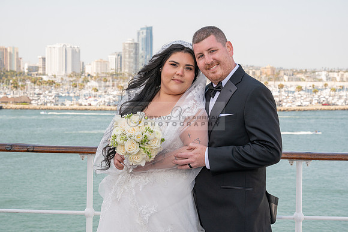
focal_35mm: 70
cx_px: 174
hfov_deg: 28.8
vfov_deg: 19.5
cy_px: 116
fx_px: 677
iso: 200
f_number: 9
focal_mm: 70
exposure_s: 1/200
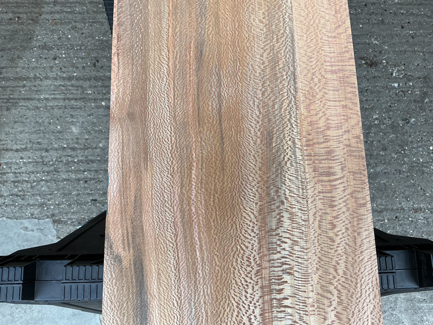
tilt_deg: -77.4
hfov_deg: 61.7
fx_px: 363
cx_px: 216
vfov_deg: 48.2
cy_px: 162
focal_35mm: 29
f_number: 1.8
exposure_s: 1/120
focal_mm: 3
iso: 20
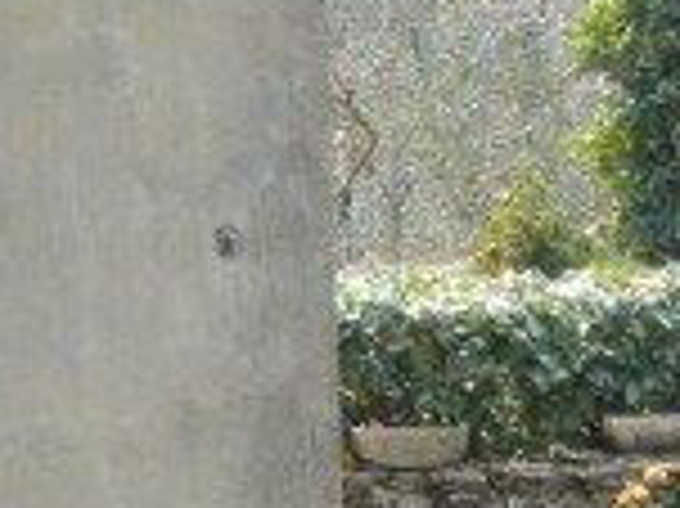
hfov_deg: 9.3
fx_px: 4142
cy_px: 584
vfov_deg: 7.0
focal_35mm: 211
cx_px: 824
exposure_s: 1/500
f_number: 5.6
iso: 400
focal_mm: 11.8
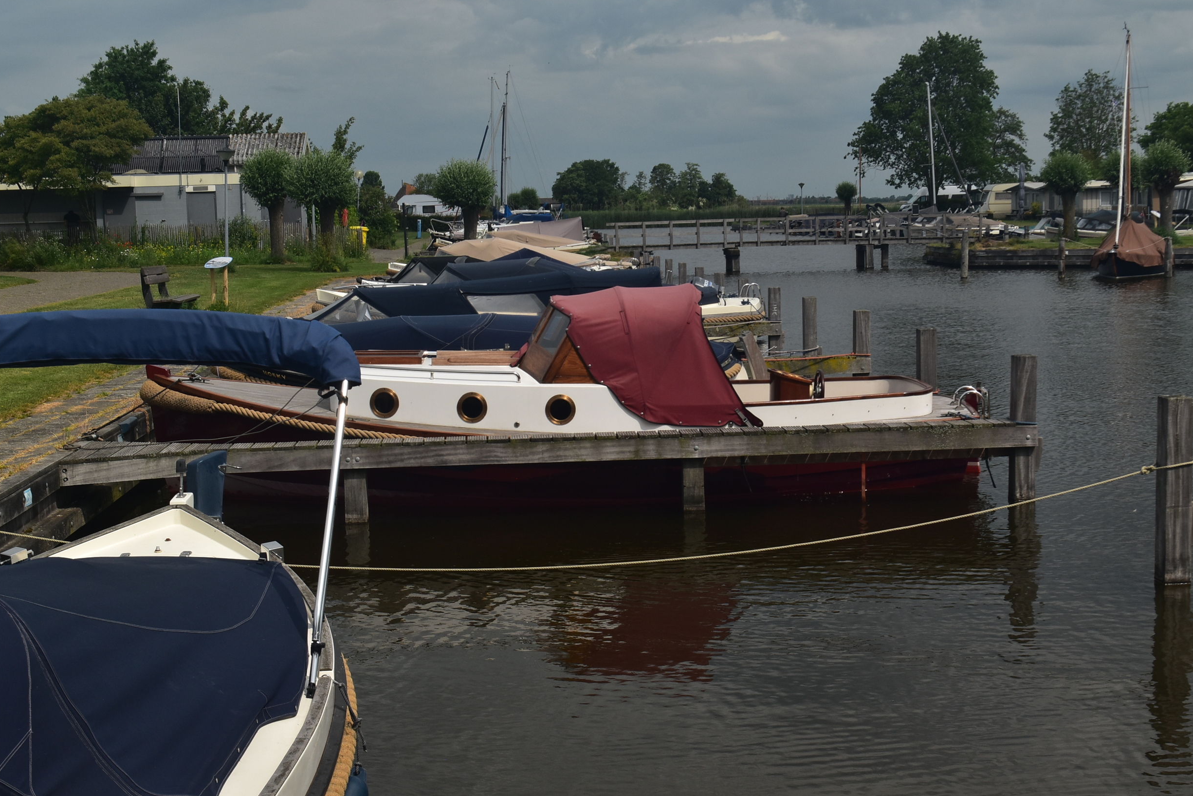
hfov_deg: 40.3
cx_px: 586
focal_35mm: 49
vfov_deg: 27.5
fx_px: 1624
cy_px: 401
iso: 250
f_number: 11
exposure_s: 1/500
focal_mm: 32
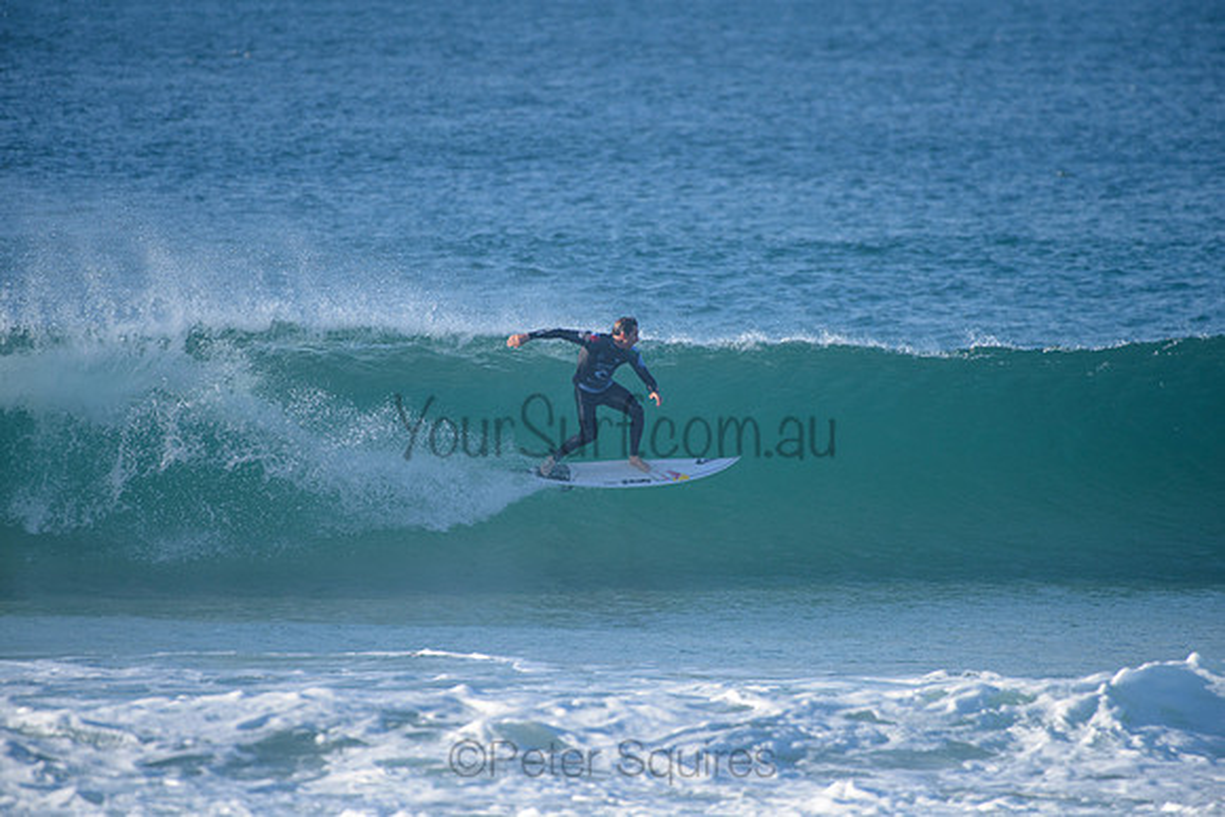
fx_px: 17522
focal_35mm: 515
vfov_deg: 2.7
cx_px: 612
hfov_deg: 4.0
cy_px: 408
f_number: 5.6
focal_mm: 500
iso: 400
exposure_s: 1/2000
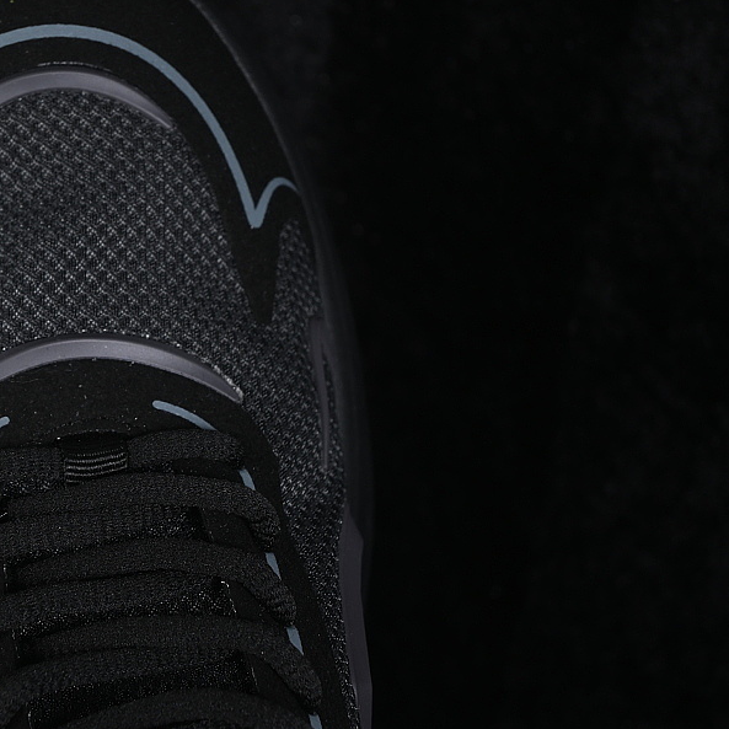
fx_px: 2764
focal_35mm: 116
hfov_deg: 14.9
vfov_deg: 15.0
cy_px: 329
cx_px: 74
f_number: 6.3
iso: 160
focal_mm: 50
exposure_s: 1/60
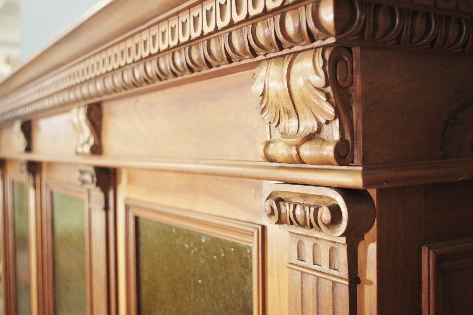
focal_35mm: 42
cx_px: 236
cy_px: 158
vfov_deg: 31.9
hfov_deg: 46.4
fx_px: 552
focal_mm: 28.13
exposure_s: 1/20
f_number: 4
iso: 800
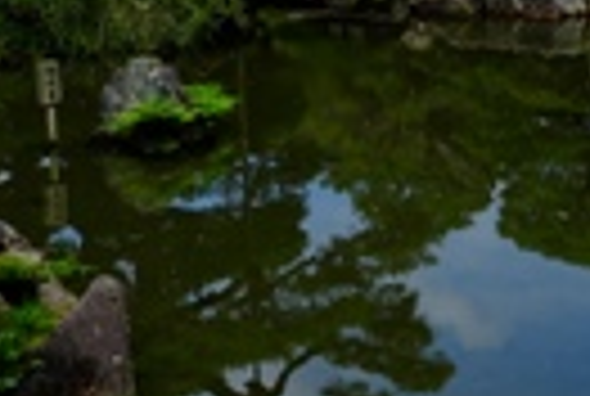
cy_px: 83
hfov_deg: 22.0
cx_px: 401
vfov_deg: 14.9
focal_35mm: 92
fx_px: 1511
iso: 400
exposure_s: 1/800
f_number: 7.1
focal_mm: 18
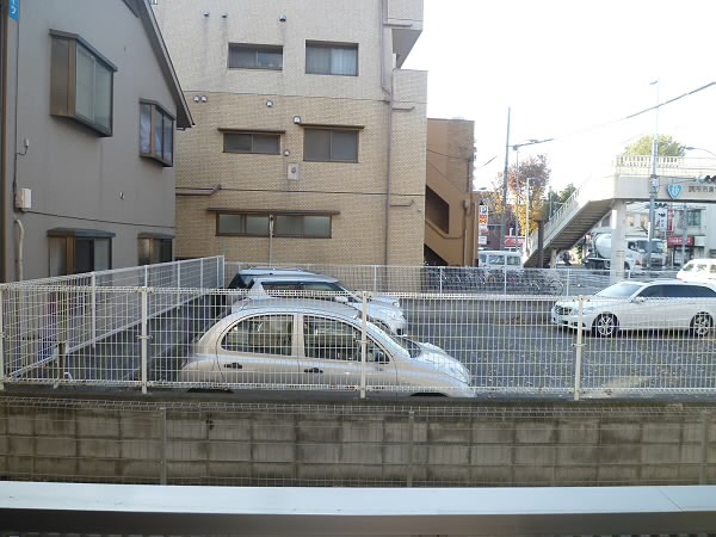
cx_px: 358
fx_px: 517
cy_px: 268
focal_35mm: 25
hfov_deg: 69.4
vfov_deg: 54.9
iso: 100
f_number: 4
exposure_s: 1/125
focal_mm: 4.5
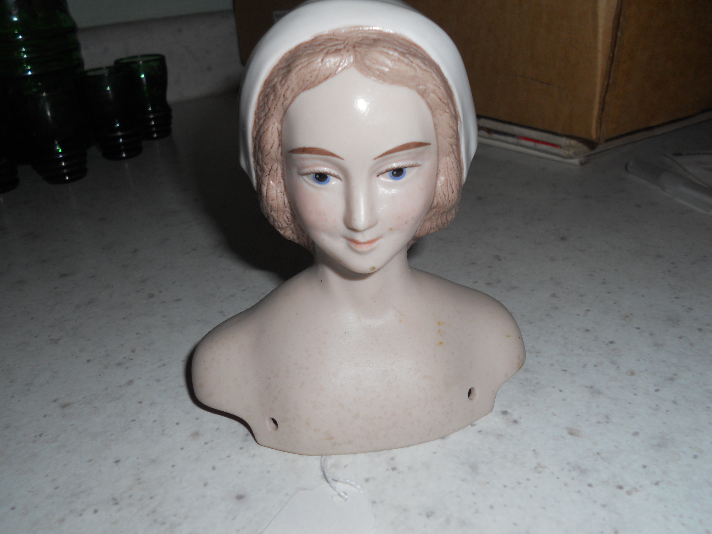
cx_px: 356
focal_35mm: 32
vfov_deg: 44.2
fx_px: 658
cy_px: 267
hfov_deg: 56.8
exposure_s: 1/25
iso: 80
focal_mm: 5.8
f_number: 8.8
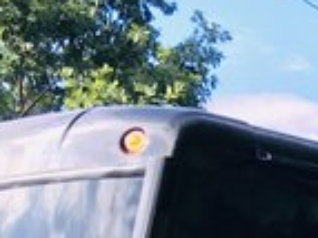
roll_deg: -0.8
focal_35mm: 162
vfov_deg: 8.3
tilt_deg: +0.2
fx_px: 1487
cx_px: 523
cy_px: 603
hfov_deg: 11.5
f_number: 2.2
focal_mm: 4.15
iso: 25
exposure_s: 1/506
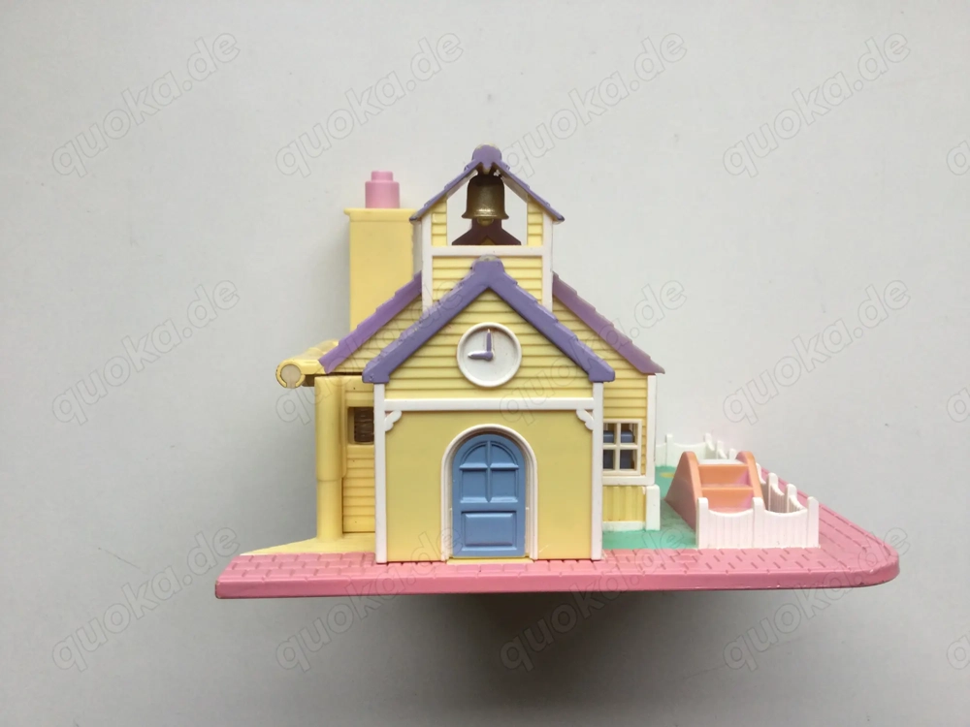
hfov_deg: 58.4
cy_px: 364
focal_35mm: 31
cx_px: 485
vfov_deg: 45.4
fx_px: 869
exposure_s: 1/50
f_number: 2.4
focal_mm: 3.3
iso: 32
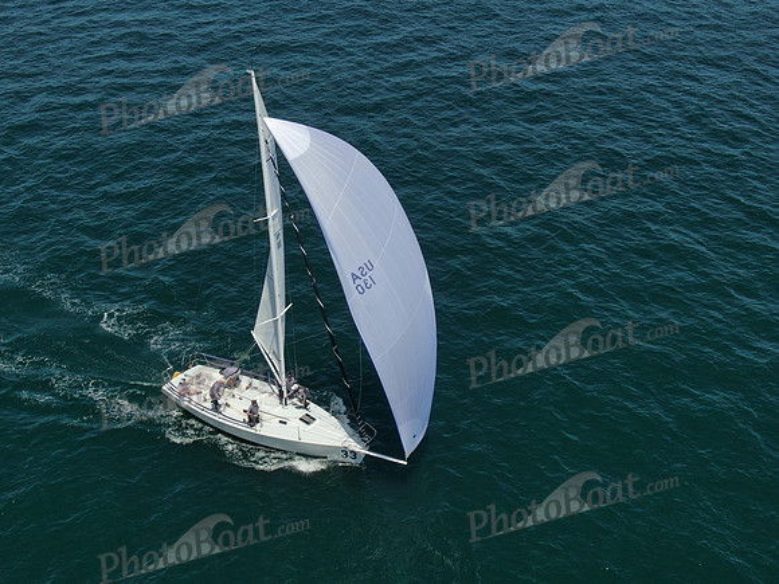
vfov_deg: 30.3
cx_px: 390
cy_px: 292
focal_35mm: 48
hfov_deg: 39.7
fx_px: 1080
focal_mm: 8.6
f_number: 3.8
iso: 100
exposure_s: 1/1250
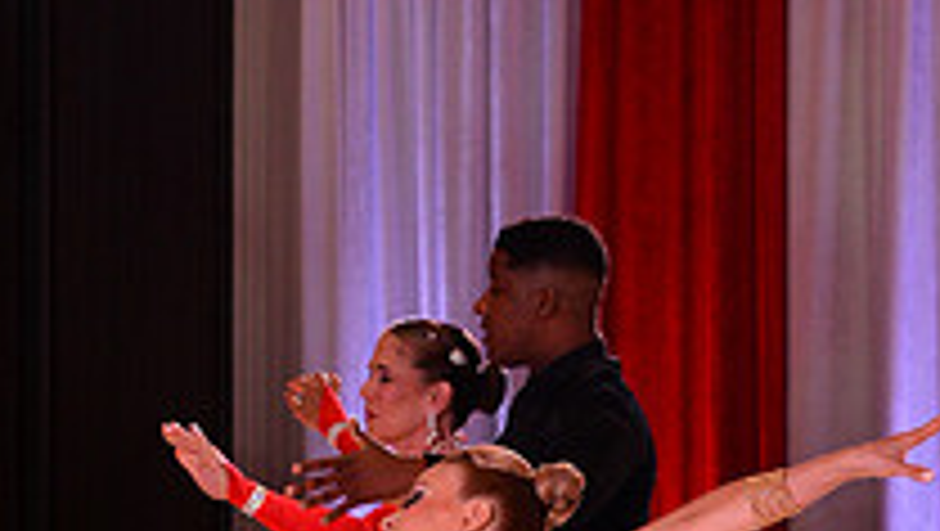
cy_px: 796
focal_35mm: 238
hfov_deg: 9.0
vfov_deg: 5.1
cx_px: 124
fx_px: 5937
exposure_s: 1/250
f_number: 7.1
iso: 2500
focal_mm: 82
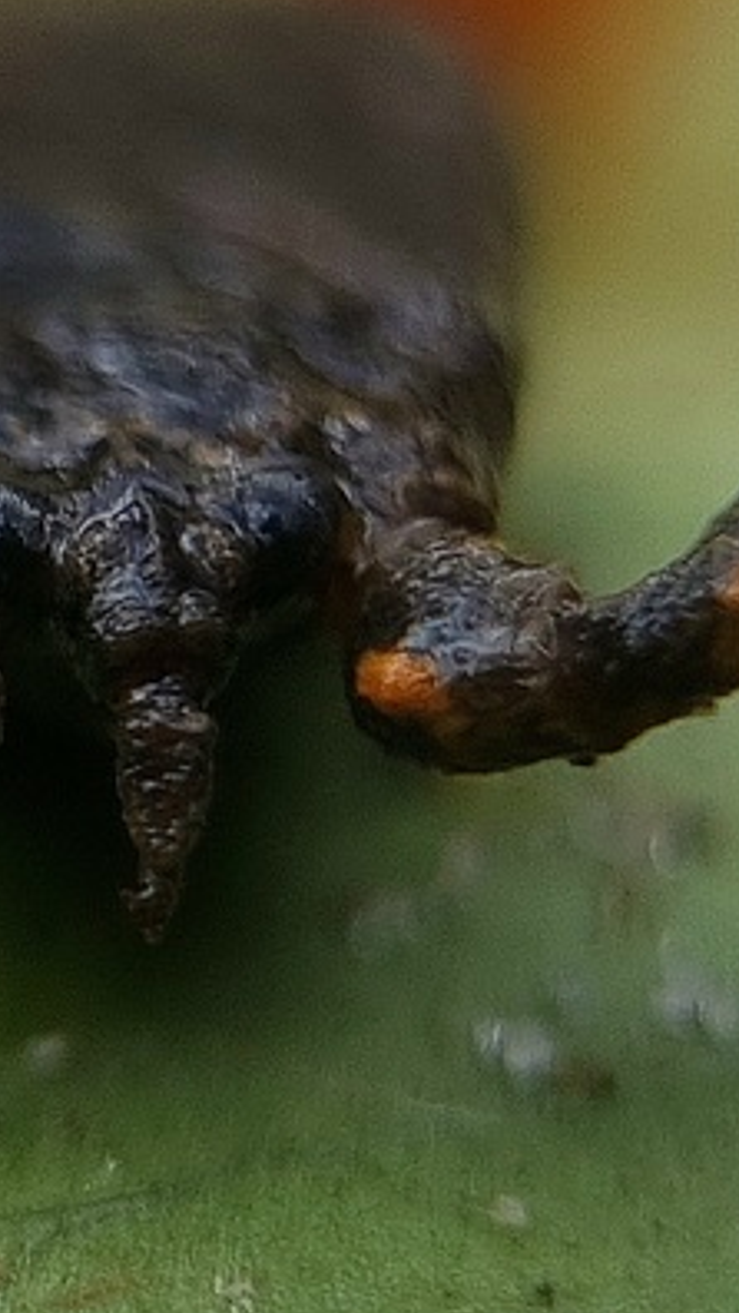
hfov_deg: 19.5
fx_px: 2123
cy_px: 408
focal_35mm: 61
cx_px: 114
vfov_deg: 33.9
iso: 50
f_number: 1.8
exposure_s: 1/385
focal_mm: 5.4
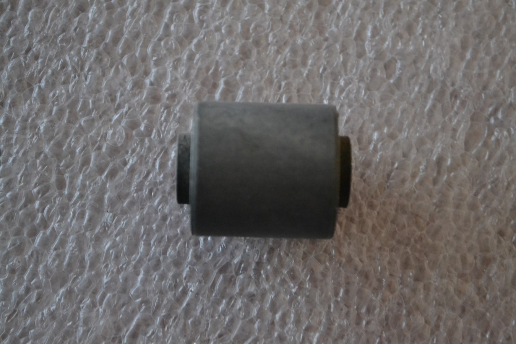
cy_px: 172
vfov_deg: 18.9
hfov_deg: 28.1
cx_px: 258
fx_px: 1032
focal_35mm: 72
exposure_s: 1/13
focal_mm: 48
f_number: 5.6
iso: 3200
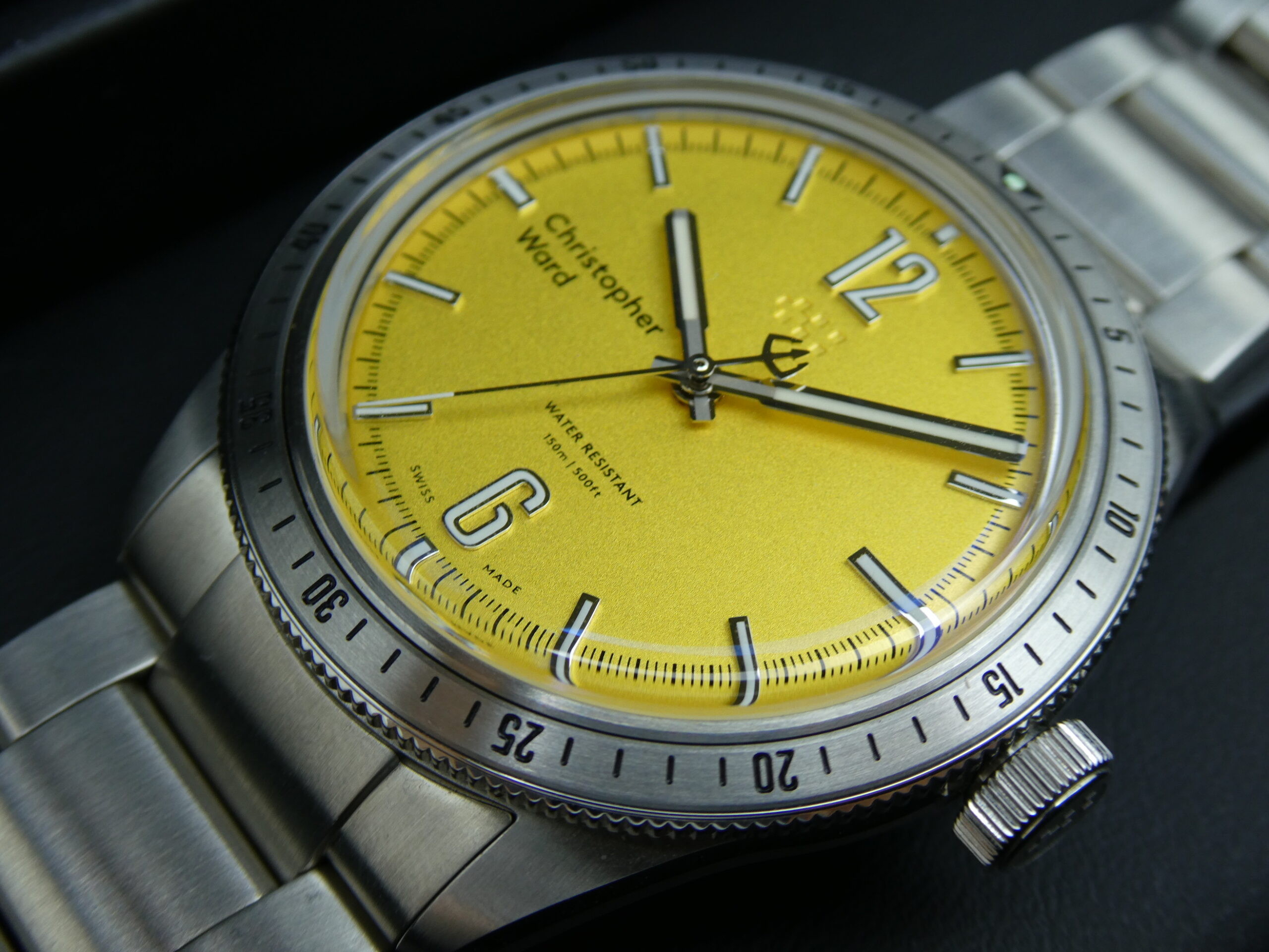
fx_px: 1833
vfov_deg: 29.1
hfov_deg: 38.2
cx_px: 634
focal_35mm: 50
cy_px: 476
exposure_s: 1/80
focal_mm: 9
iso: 100
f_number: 4.1
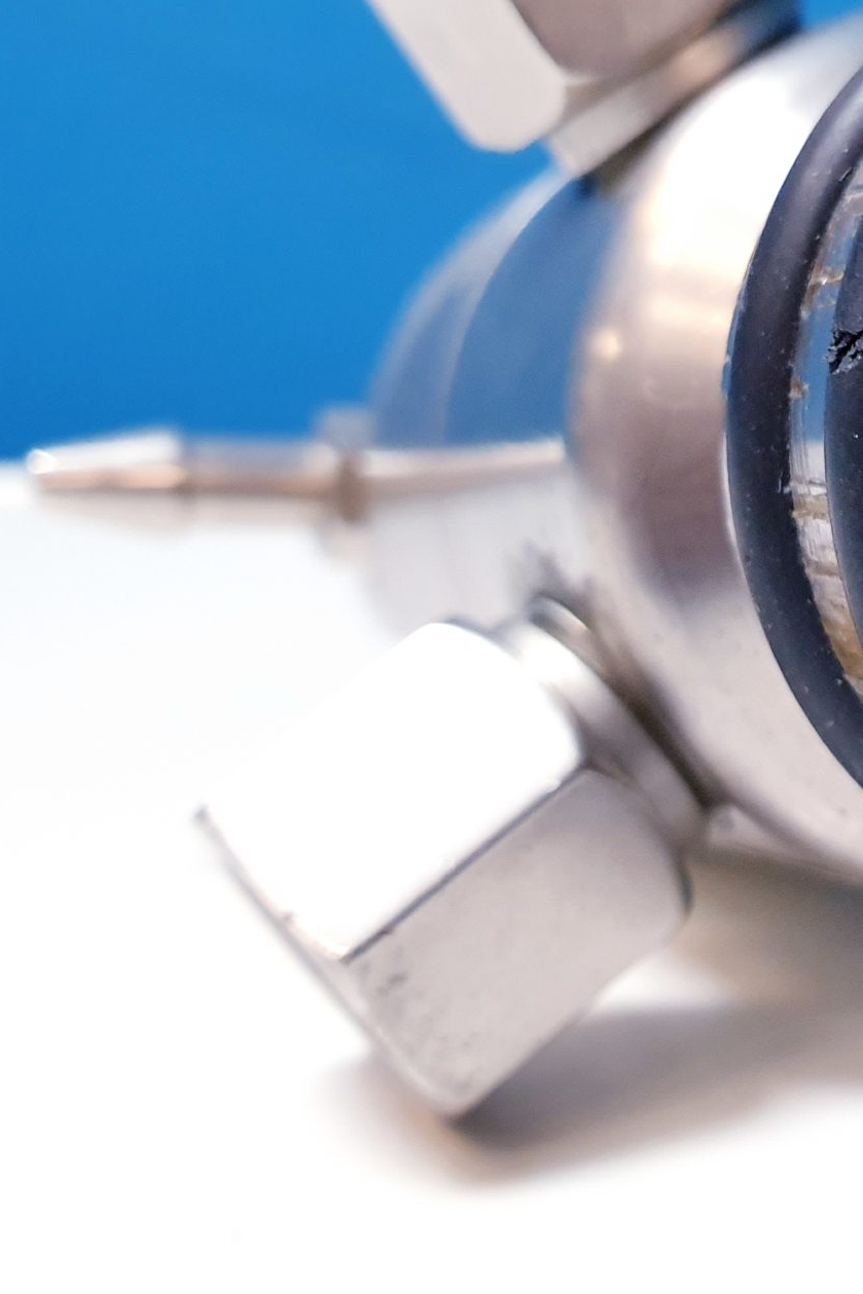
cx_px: 1155
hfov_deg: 21.9
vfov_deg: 36.2
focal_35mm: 55
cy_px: 535
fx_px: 1978
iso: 400
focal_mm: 4.3
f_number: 2.4
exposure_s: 1/50
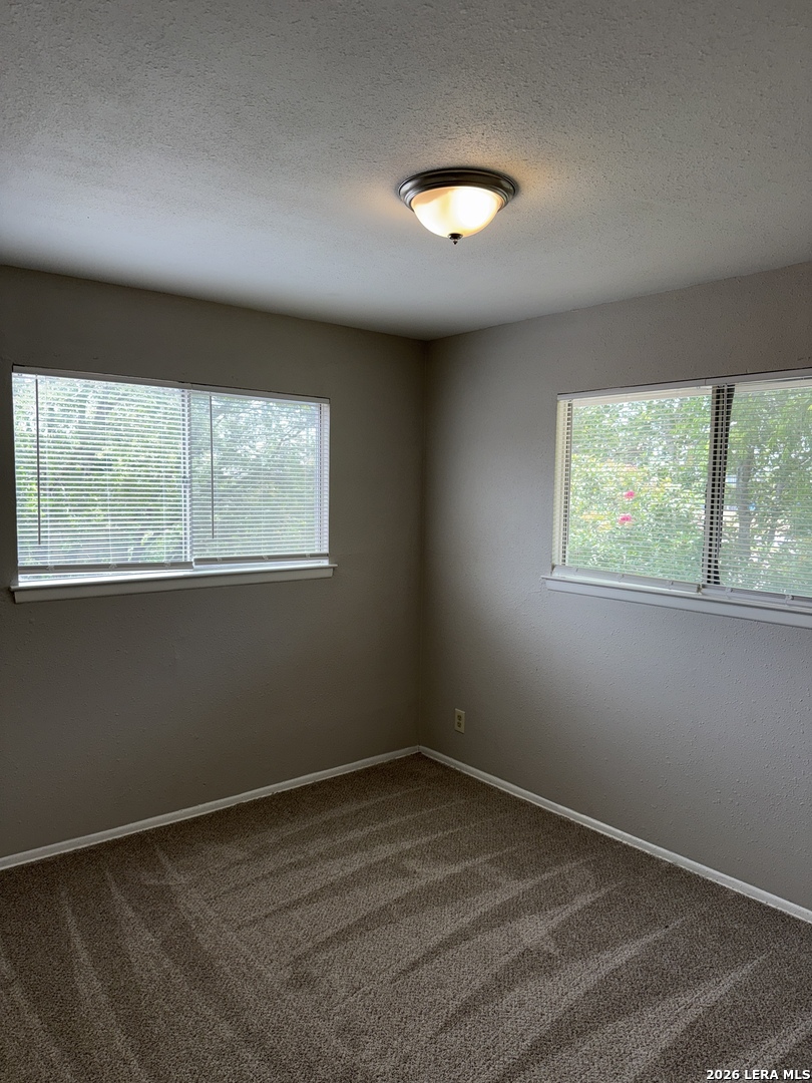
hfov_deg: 56.8
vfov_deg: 71.6
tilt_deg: -2.9
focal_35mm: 24
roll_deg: -0.7
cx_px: 406
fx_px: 751
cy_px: 542
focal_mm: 6.76
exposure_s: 1/268
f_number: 1.78
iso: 50
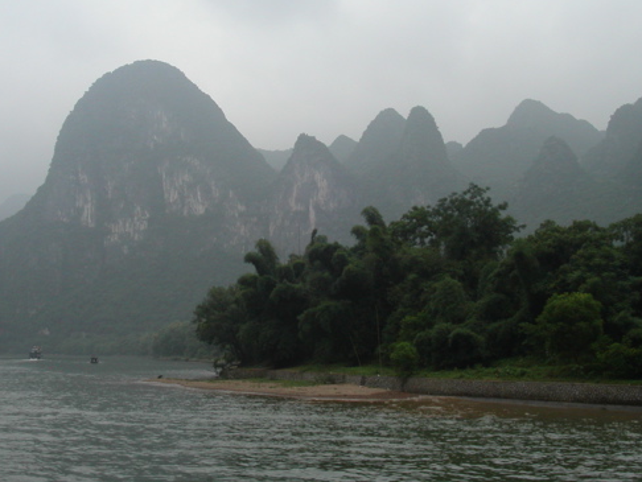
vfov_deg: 29.1
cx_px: 316
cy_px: 206
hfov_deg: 38.2
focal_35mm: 50
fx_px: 928
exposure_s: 1/350
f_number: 8
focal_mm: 7.8
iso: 100
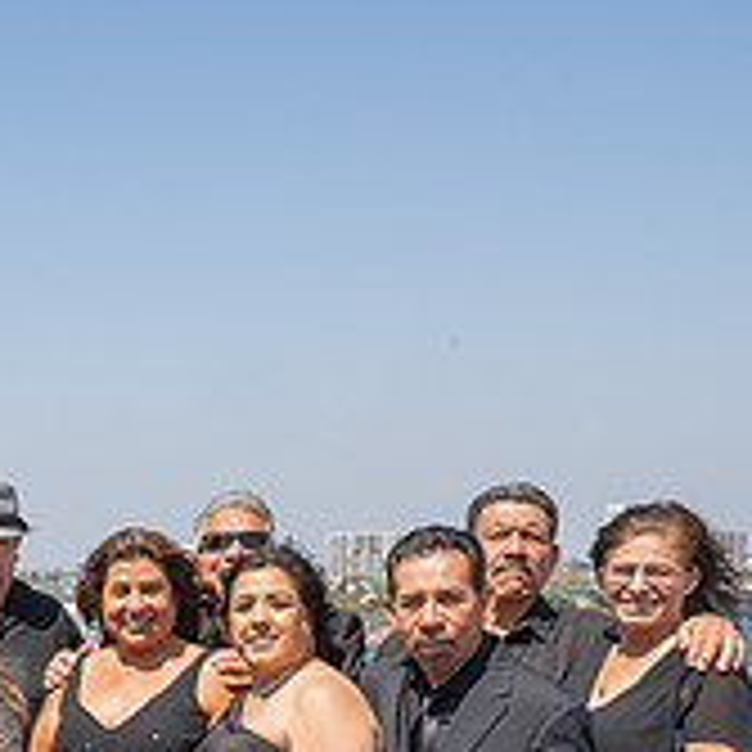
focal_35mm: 71
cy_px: 763
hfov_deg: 20.9
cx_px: -356
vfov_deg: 23.3
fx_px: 1745
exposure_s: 1/200
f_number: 11
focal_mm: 24
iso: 200
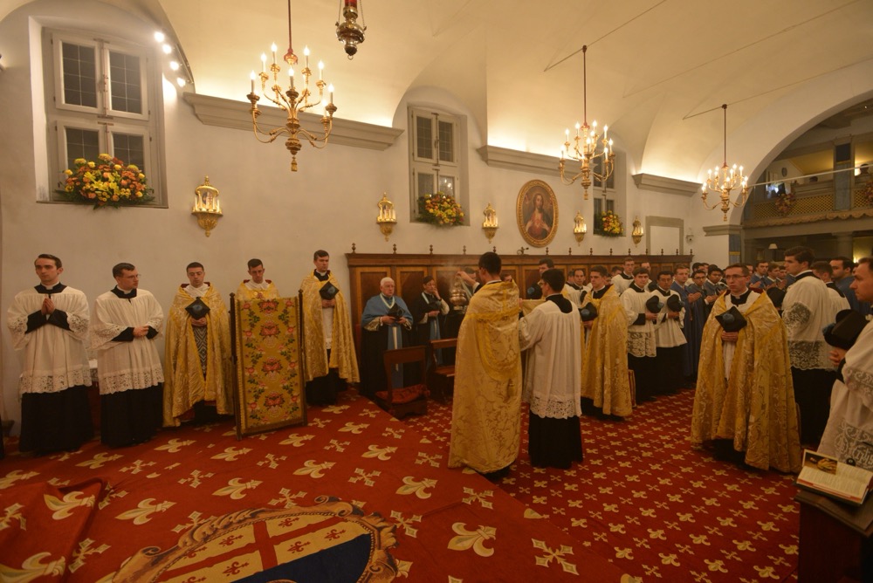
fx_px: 412
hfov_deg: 93.2
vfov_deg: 70.5
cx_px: 436
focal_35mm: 17
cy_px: 292
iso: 1600
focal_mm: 17
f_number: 5.6
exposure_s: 1/125
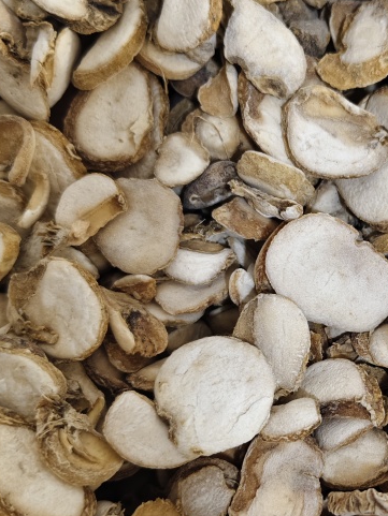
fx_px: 762
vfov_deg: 37.4
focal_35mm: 51
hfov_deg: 27.5
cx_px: 349
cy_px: 293
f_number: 1.88
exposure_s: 1/100
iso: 452
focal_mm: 5.56
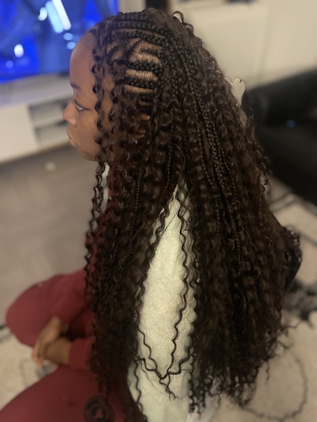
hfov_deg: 53.1
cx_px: 158
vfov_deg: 67.3
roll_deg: +0.0
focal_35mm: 26
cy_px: 211
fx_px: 317
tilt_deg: -41.6
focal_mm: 5.1
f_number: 1.6
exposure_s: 1/25
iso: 800
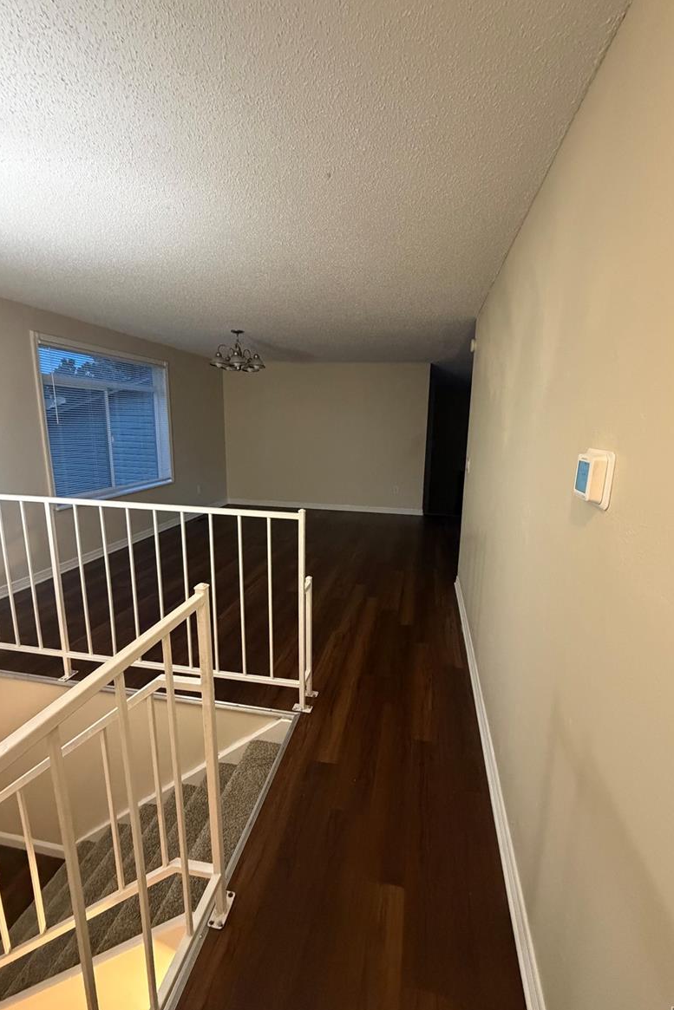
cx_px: 357
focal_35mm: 15
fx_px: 421
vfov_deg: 100.4
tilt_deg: -11.5
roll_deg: -1.2
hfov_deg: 77.3
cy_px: 503
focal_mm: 2.22
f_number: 2.2
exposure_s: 1/60
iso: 800
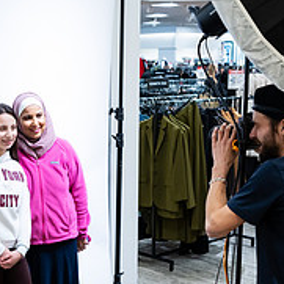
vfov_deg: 24.2
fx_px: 659
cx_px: 72
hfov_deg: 24.1
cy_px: 196
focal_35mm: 71
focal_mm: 24
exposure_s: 1/125
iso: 1000
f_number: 3.2
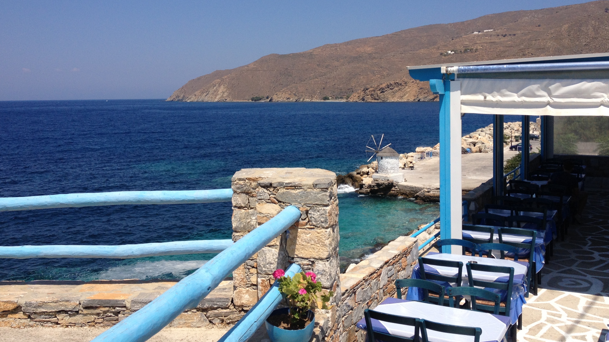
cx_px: 308
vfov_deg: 30.3
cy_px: 125
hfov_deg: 51.6
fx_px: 630
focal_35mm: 39
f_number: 2.4
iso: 50
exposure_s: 1/2513
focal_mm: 4.28
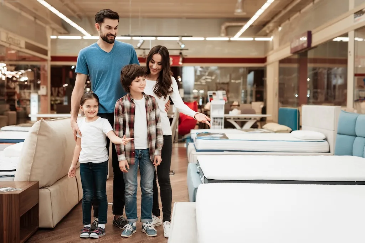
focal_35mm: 50
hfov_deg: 39.6
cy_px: 122
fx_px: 507
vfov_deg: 27.0
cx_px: 182
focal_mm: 50
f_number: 2.5
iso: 250
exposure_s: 1/125
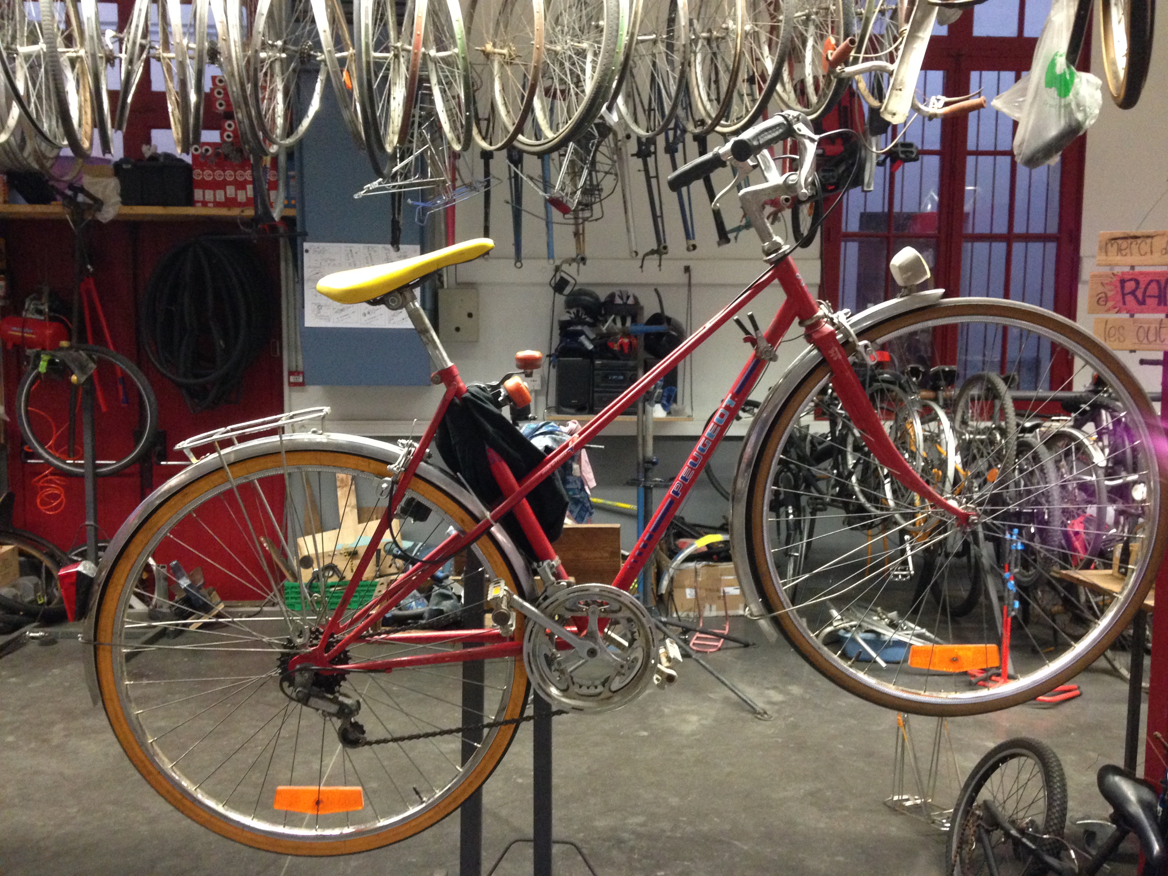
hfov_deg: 55.4
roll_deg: -1.0
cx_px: 584
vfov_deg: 42.9
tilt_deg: -5.8
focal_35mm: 33
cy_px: 438
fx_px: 1113
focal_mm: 4.12
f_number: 2.4
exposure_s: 1/17
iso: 400
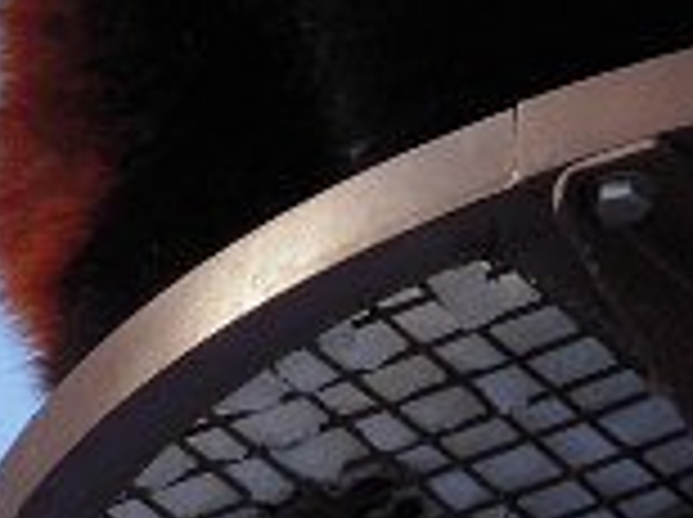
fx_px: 8735
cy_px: -302
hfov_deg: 4.5
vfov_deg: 3.4
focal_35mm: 437
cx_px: 783
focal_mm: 18.8
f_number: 5.6
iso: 100
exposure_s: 1/250
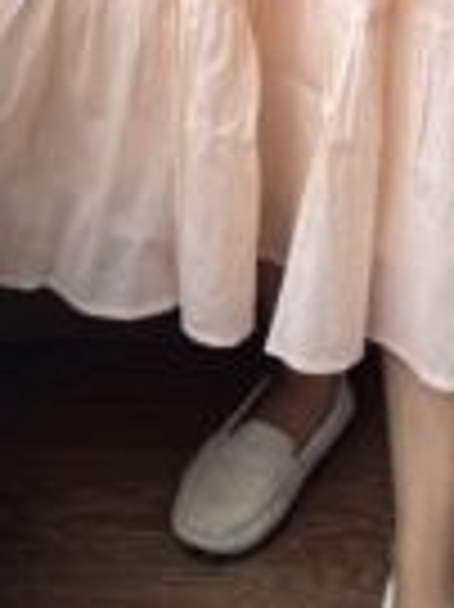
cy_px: -383
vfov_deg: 16.7
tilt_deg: -9.6
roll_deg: -2.6
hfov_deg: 14.2
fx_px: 1822
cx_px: 315
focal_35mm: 104
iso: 32
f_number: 1.6
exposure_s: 1/1513
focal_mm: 5.1
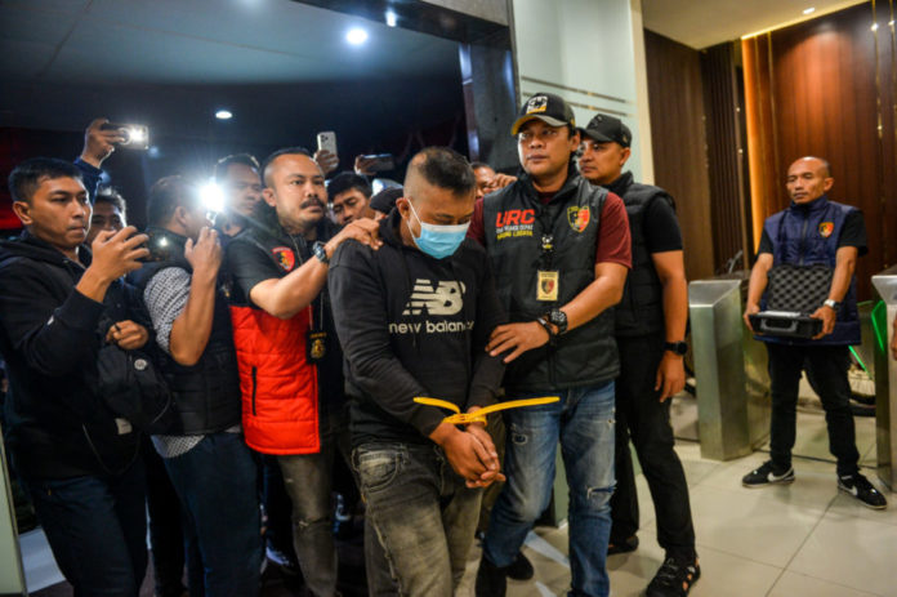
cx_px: 448
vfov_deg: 53.1
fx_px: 598
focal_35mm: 24
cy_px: 298
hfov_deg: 73.8
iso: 2000
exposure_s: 1/200
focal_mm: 24
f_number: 2.8
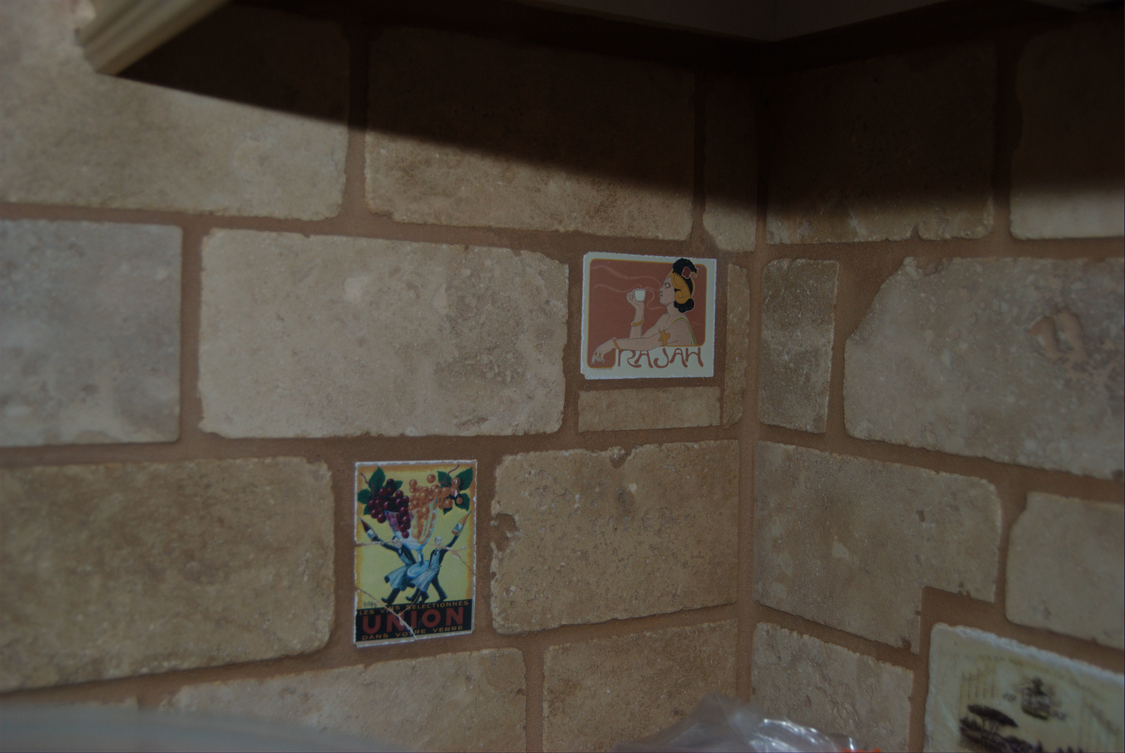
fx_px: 1220
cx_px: 562
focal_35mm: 39
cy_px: 376
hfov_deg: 49.5
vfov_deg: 34.3
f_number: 4.2
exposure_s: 1/60
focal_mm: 26
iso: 200
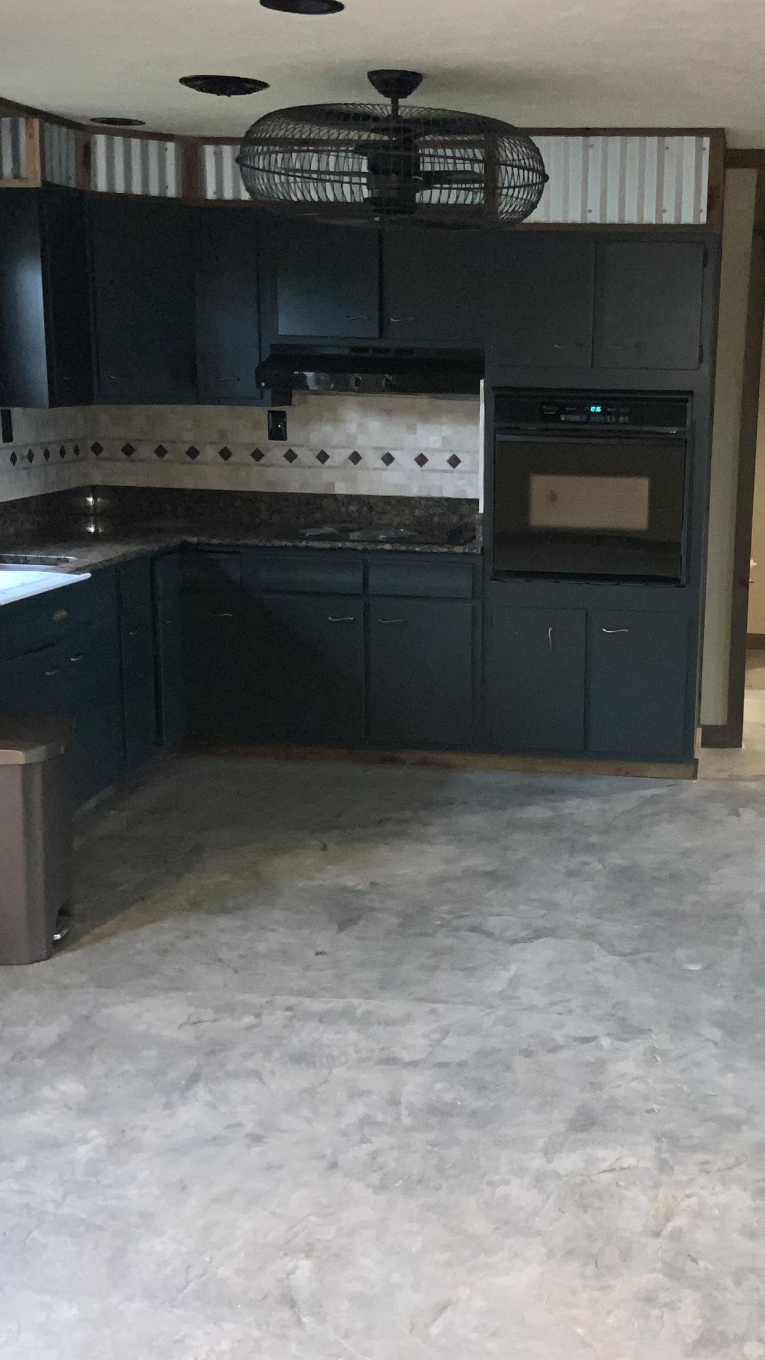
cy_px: 690
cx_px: 564
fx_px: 1550
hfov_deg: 27.4
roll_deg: -0.8
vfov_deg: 47.4
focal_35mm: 43
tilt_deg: -12.7
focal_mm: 3
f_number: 1.8
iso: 100
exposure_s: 1/37
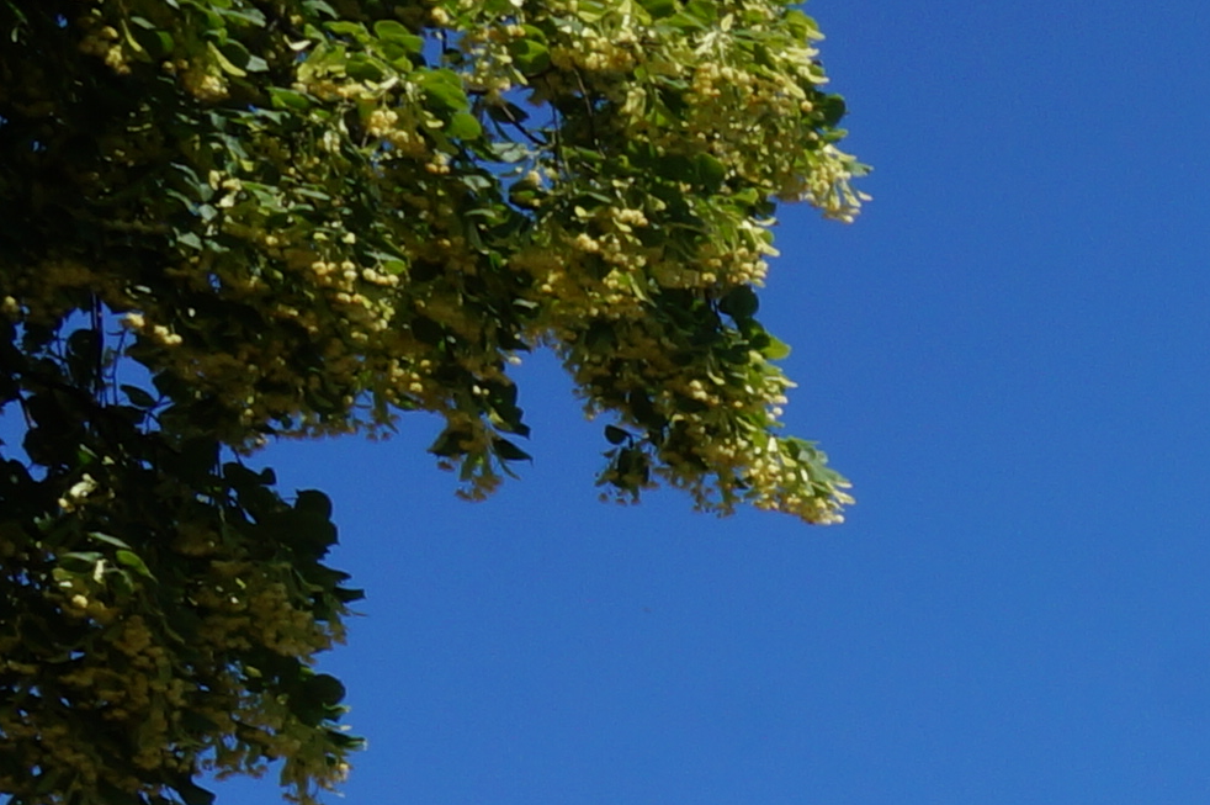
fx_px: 6440
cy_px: 2187
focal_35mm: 192
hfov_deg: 9.7
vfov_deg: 6.6
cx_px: 2670
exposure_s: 1/125
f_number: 16
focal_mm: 23
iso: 100
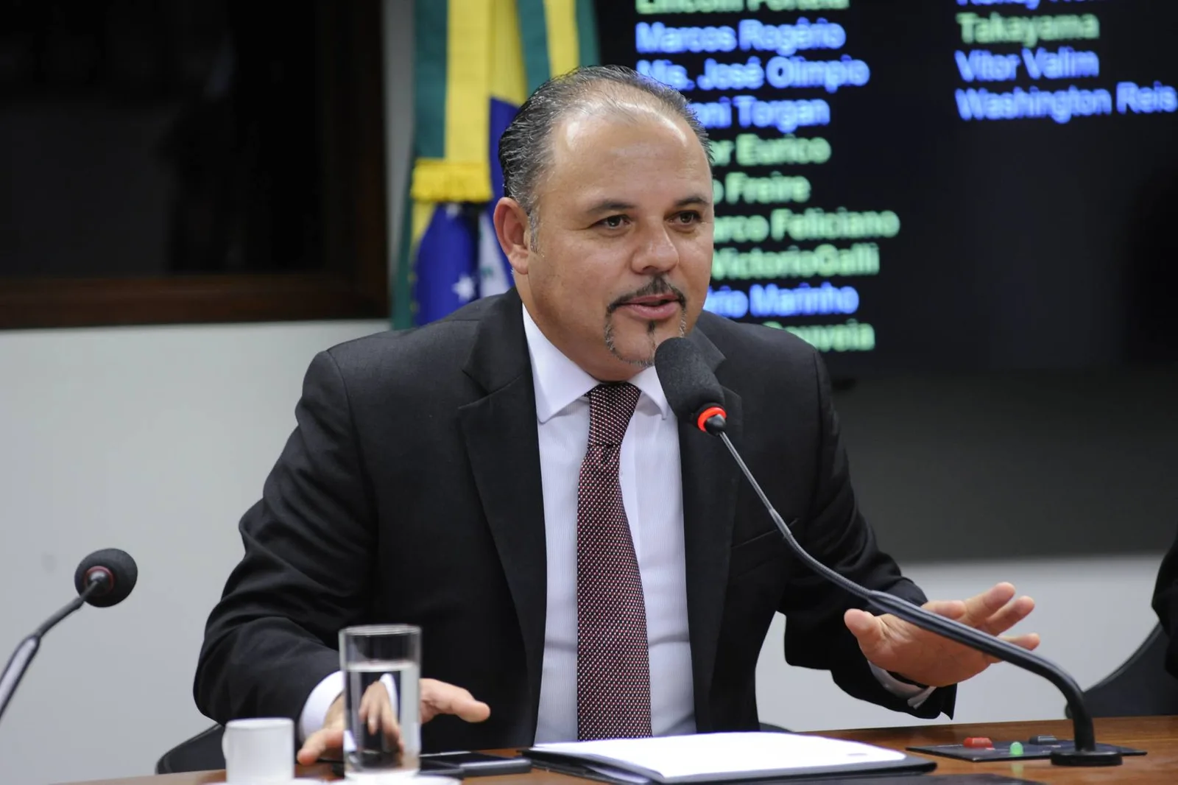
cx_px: 589
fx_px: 6543
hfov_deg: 10.3
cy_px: 392
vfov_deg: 6.9
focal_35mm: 200
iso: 2000
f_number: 4.5
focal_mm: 200
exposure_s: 1/200
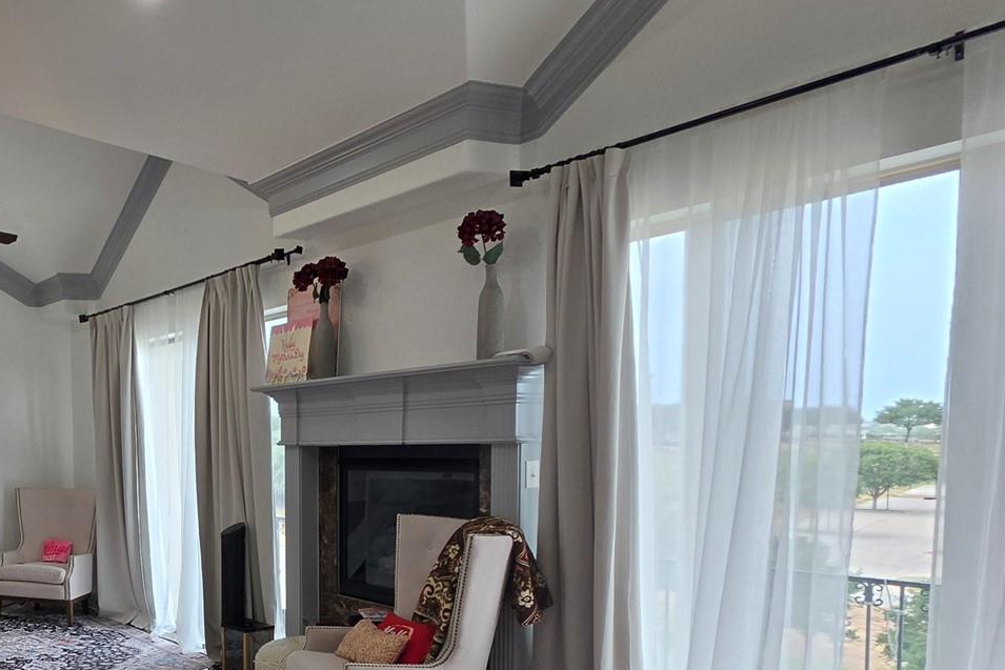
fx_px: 810
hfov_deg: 50.7
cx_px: -9
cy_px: 507
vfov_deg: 43.5
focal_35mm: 29
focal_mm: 2.2
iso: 50
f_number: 1.9
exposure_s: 1/120
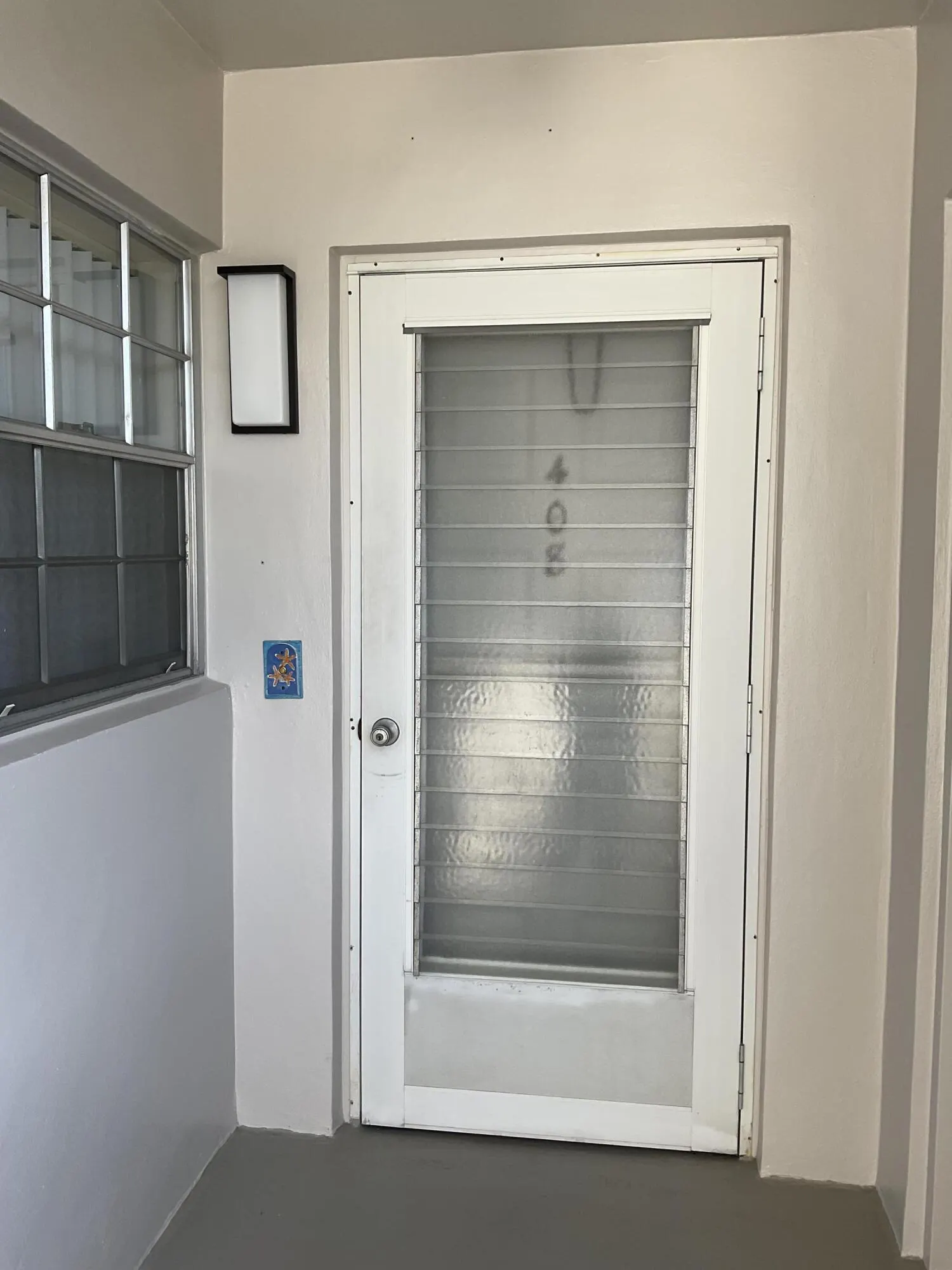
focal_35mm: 29
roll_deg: -1.3
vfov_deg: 61.7
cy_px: 635
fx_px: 1063
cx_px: 476
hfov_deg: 48.2
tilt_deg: -5.4
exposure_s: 1/230
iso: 16
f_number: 1.8
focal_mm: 3
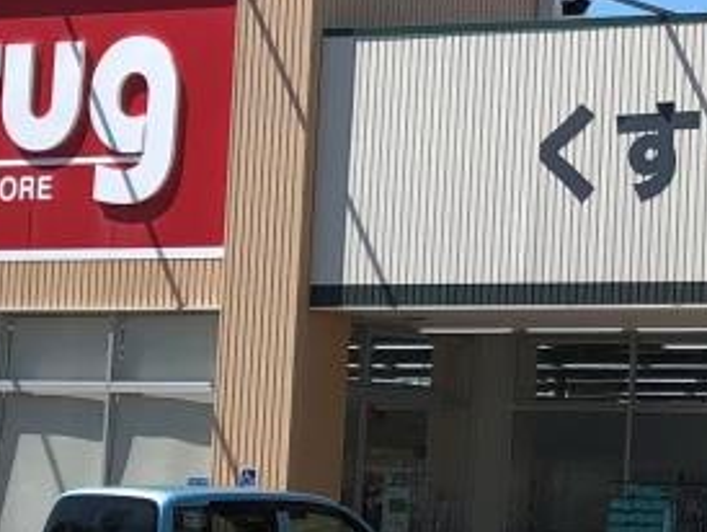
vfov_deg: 10.1
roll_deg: +0.4
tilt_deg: +6.3
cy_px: 284
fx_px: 3005
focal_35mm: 147
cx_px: 1115
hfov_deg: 12.6
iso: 20
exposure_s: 1/2288
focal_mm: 3.99
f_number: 1.8
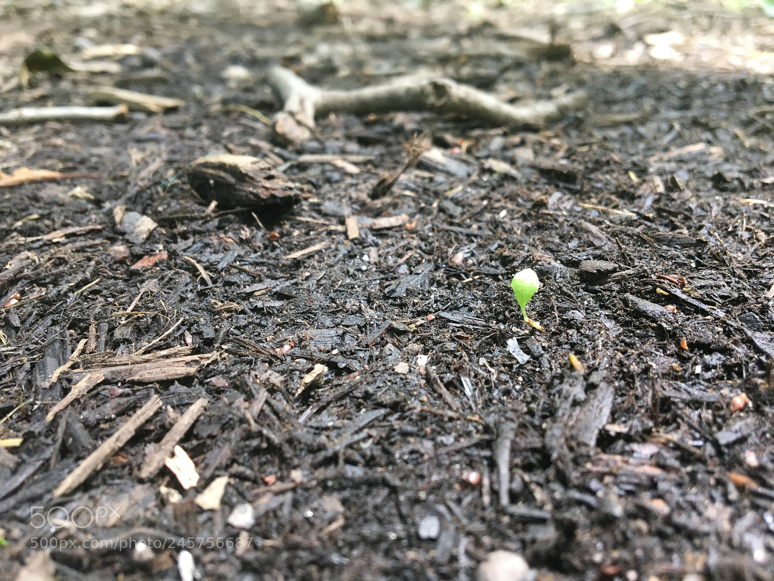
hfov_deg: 61.7
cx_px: 387
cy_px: 290
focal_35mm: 29
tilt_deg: -29.0
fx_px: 648
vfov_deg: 48.2
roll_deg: +1.9
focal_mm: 4.15
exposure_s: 1/30
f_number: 2.2
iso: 40
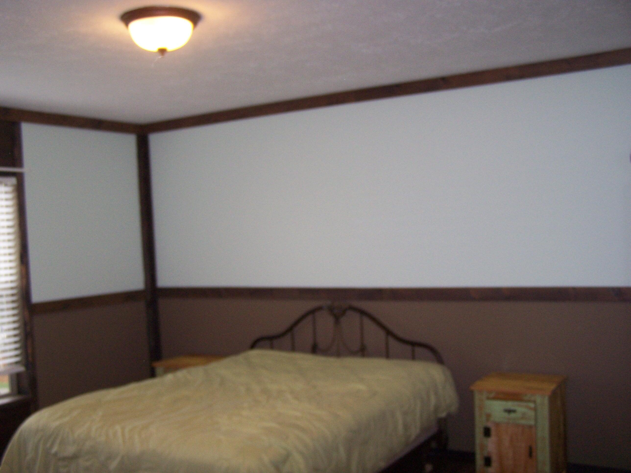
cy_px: 236
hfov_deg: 49.0
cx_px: 316
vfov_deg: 37.7
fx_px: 693
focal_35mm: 38
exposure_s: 1/60
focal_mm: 6.3
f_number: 2.8
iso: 140
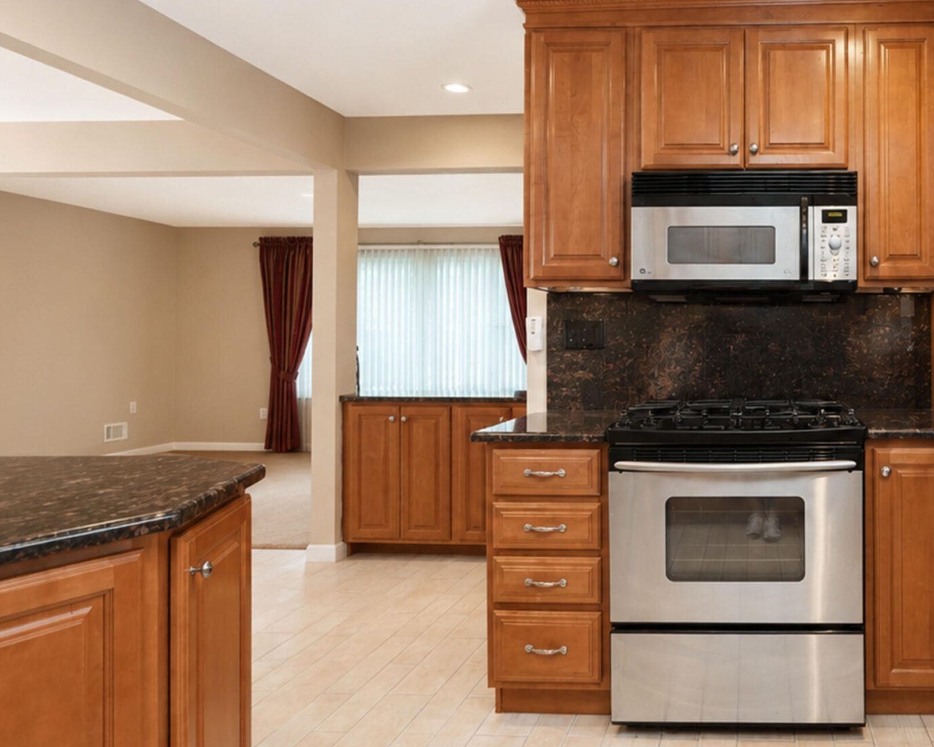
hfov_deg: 57.6
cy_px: 341
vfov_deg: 51.5
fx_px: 774
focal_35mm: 28
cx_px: 745
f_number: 4
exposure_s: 1/6
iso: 64
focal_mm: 16
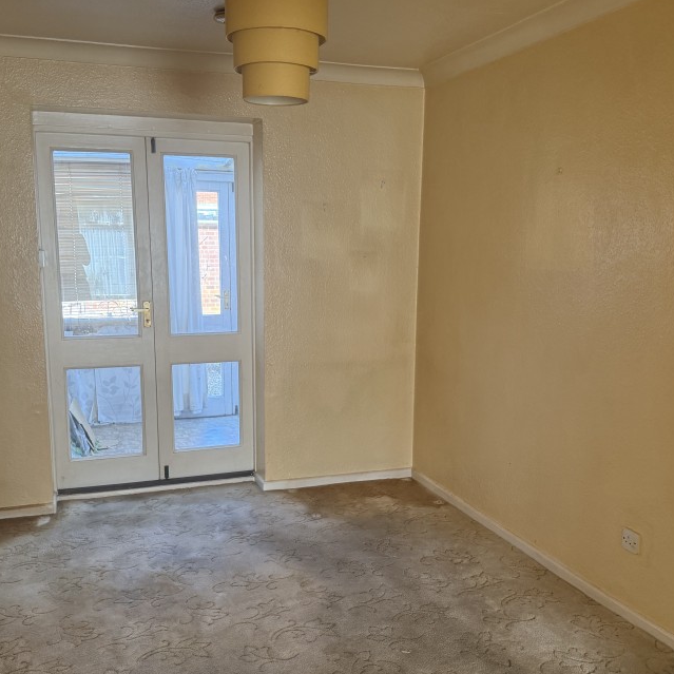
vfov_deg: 48.3
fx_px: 749
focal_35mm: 34
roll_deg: -0.3
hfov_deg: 48.4
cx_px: 317
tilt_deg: -9.3
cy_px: 378
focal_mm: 6.76
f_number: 1.78
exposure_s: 1/164
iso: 200
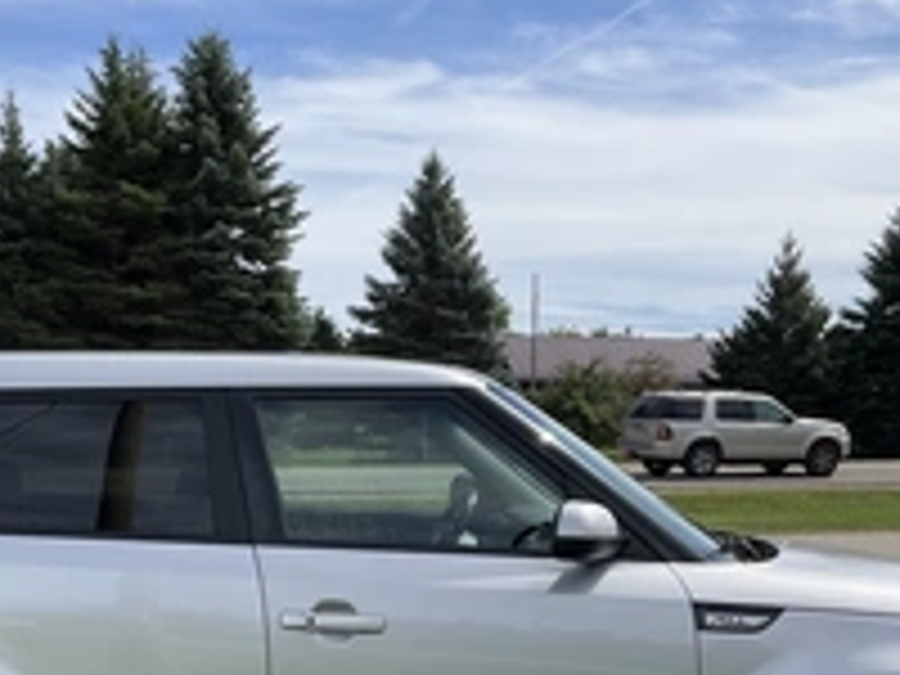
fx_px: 1508
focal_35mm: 58
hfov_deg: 33.0
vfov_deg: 24.5
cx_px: 306
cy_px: 608
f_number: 1.8
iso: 25
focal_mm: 3
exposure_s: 1/1912
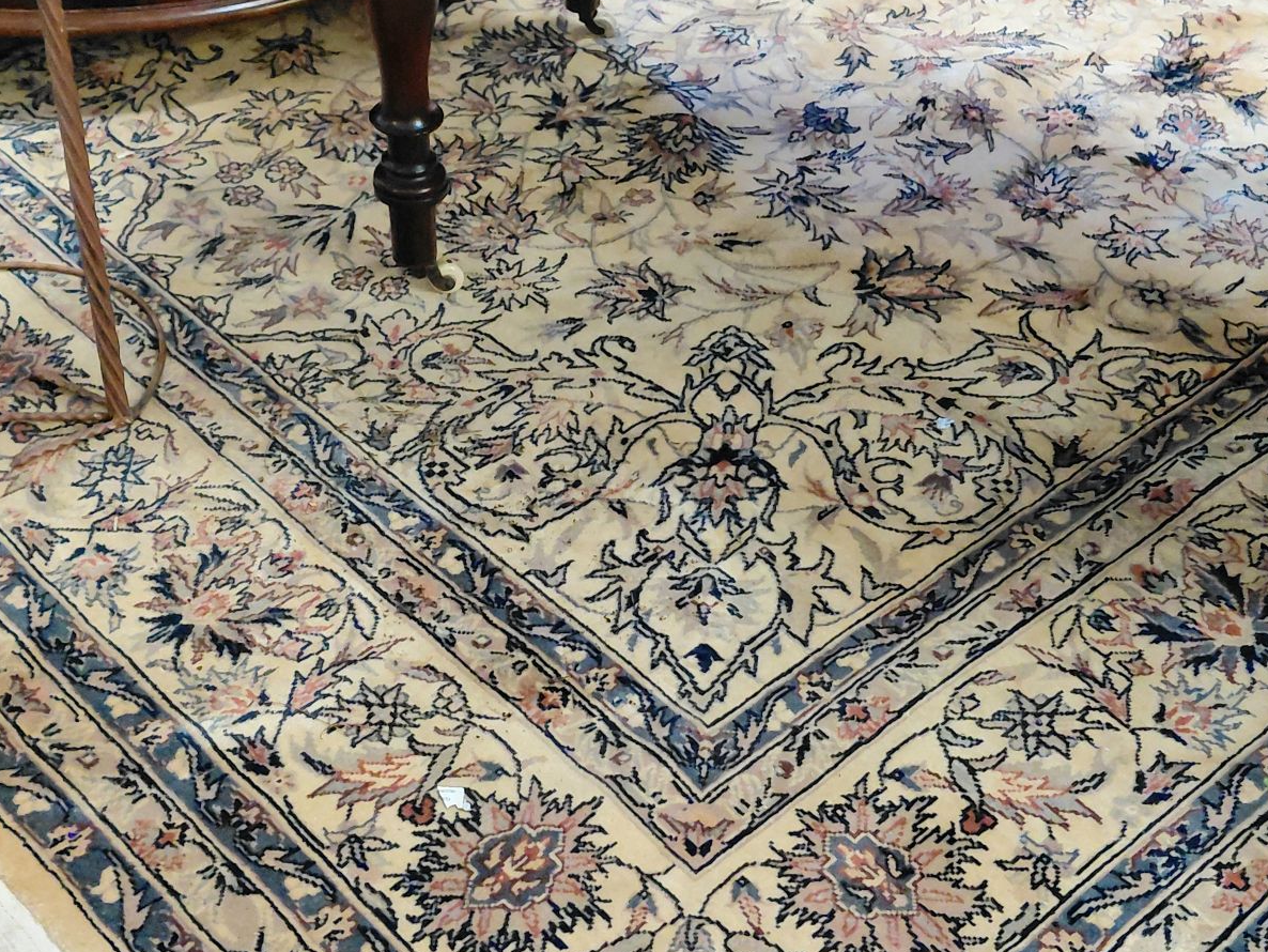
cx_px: 627
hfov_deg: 43.8
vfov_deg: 33.6
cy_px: 408
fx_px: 1575
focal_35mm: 43
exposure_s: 1/25.1
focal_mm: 4.69
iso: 400
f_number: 1.8
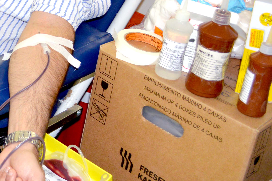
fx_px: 649
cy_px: -7
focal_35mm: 86
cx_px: -102
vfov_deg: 15.5
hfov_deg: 21.0
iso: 500
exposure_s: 1/60
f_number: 3.8
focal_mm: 20
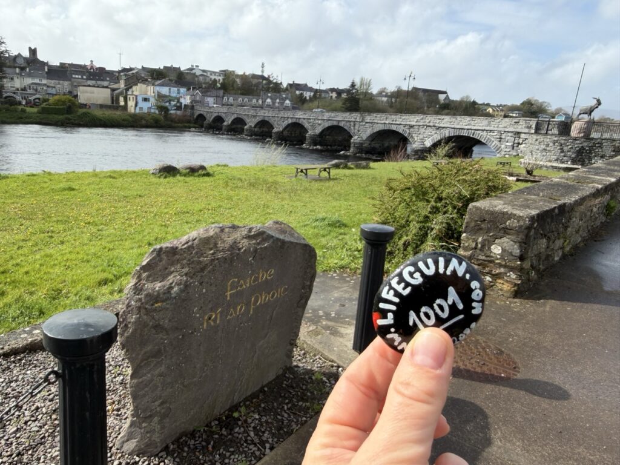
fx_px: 430
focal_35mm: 24
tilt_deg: -14.3
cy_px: 232
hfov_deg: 71.6
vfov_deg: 56.8
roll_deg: -2.7
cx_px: 310
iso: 25
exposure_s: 1/777
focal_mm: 2.22
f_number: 2.2
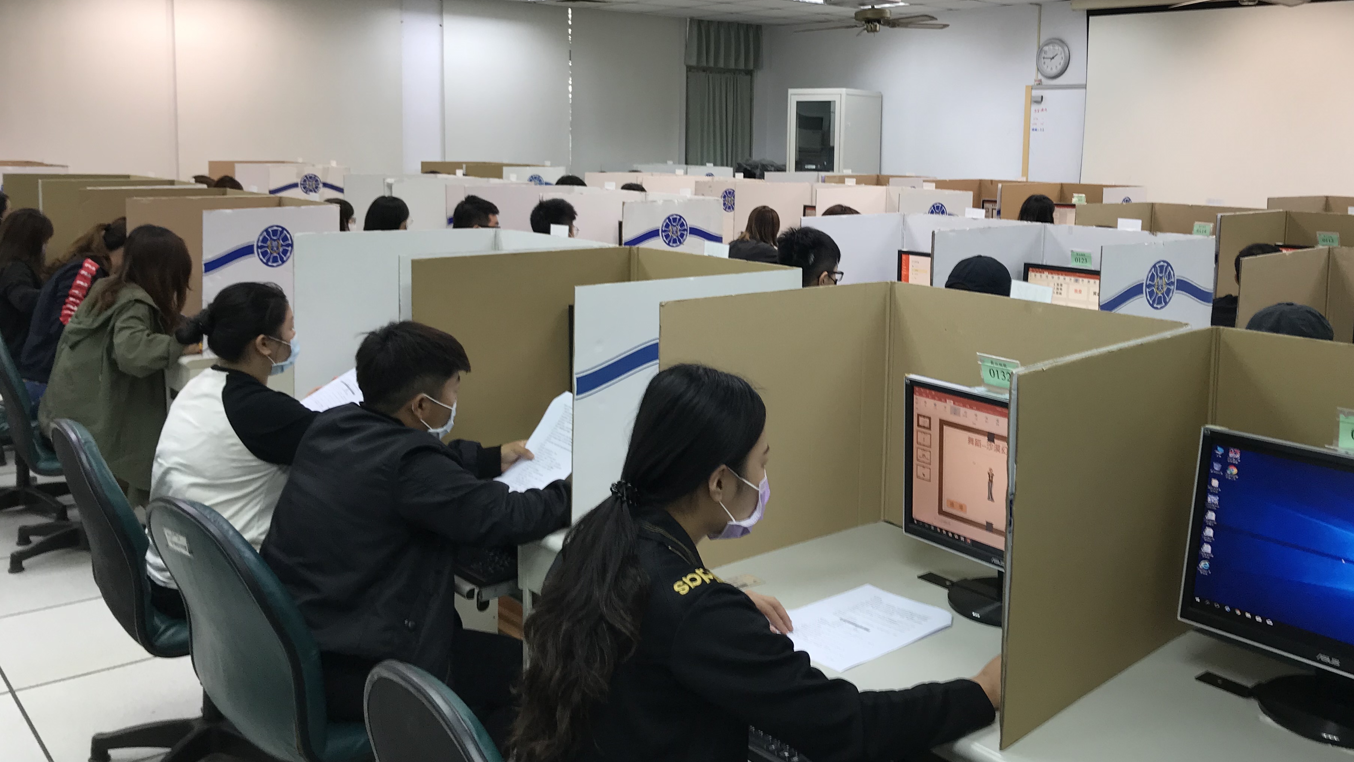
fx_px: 1221
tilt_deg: -7.0
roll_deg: -3.3
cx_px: 749
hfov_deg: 57.9
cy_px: 261
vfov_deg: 34.4
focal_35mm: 34
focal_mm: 3.99
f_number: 1.8
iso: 25
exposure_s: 1/60
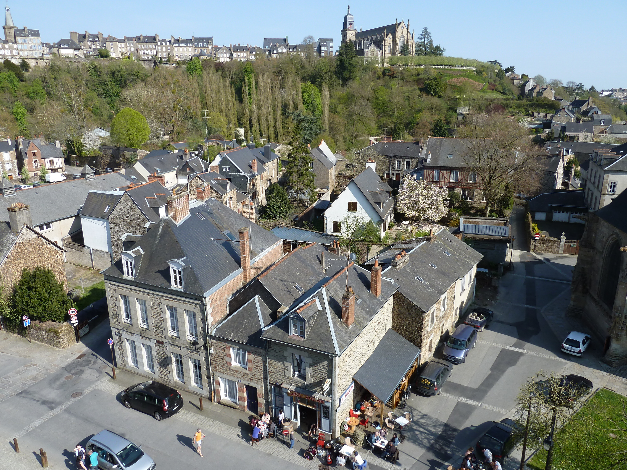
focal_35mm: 25
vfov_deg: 54.9
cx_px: 314
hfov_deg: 69.4
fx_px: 453
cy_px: 235
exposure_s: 1/400
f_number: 4
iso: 80
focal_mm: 4.1
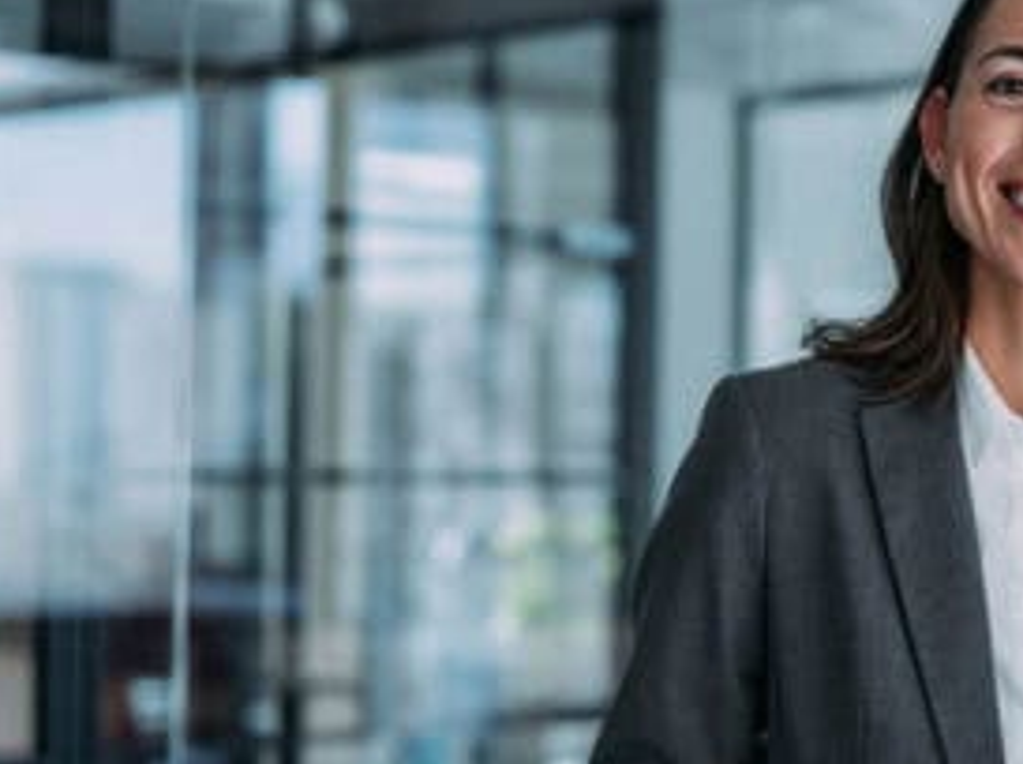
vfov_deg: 15.2
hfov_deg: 20.1
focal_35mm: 97
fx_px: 2863
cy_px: 403
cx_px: 806
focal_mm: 55
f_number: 2.2
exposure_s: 1/320
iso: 400
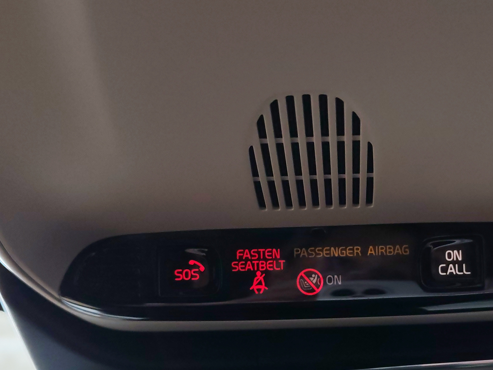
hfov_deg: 33.0
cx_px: 323
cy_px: 265
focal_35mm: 58
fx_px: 826
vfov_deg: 25.0
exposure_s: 1/100
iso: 640
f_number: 1.9
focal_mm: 6.12
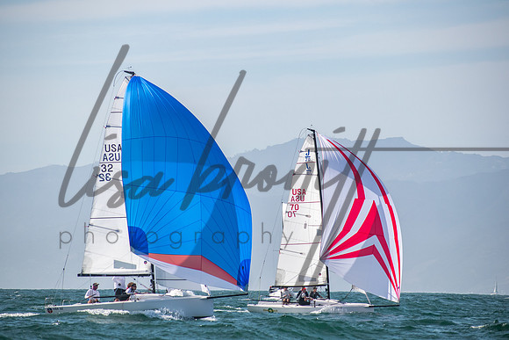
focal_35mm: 250
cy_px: 170
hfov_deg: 8.2
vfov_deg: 5.5
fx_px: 3532
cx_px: 254
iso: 200
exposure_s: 1/2500
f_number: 6.3
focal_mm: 150
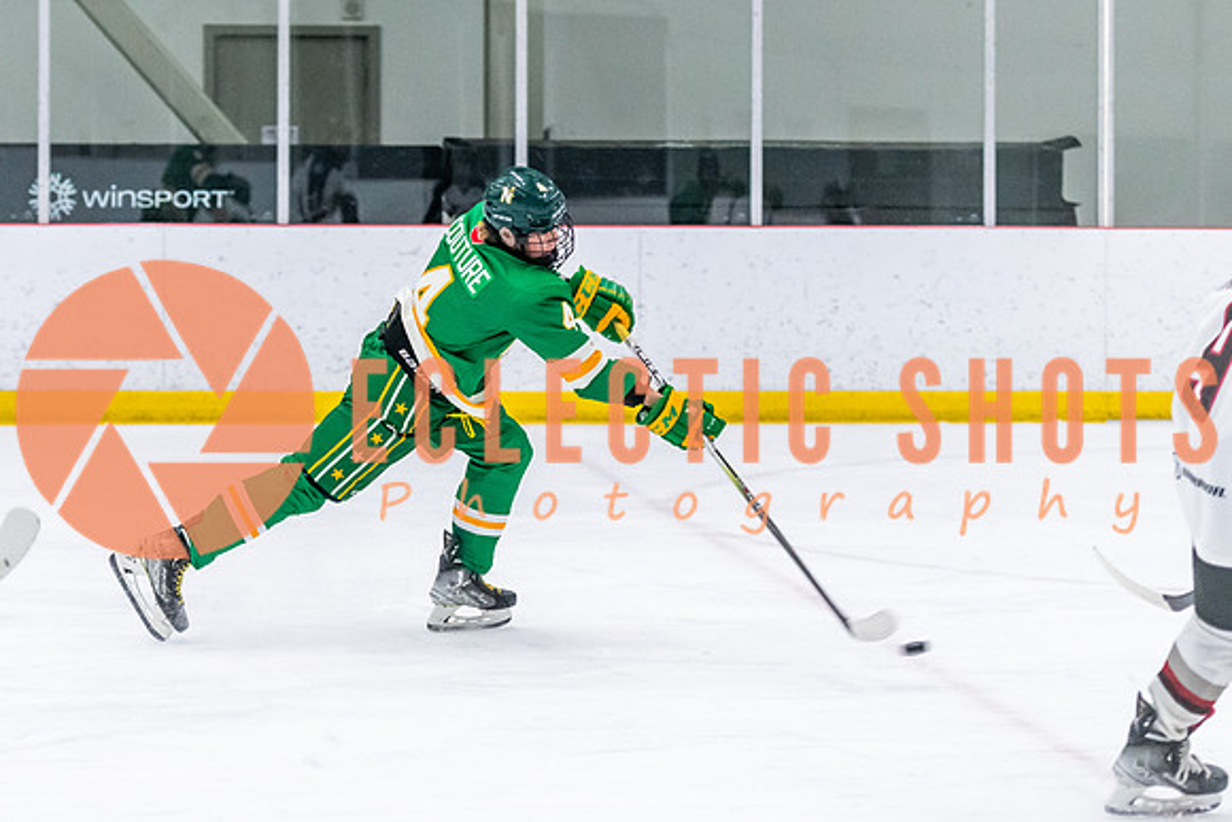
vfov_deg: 9.1
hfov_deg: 13.7
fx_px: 5137
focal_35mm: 150
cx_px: 482
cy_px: 337
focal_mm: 90
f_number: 2.8
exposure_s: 1/800
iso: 4000
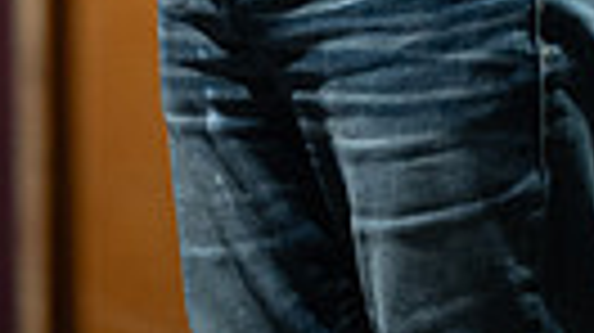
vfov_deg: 2.2
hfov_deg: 4.0
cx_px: 248
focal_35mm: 534
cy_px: -675
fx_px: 8404
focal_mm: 150
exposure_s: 1/250
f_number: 2.8
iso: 2000
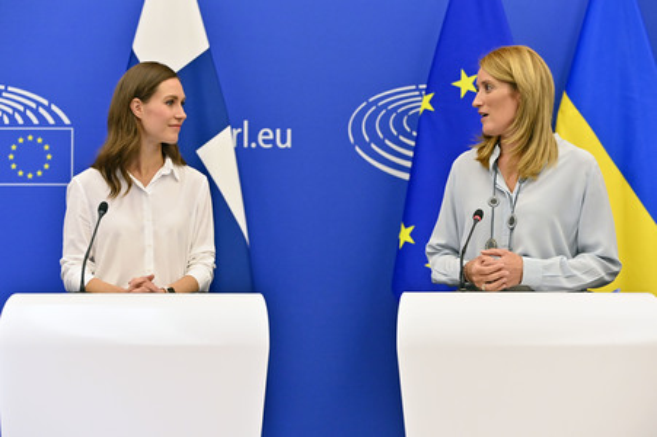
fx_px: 1678
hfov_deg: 22.2
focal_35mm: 92
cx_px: 328
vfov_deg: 14.8
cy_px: 218
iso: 5000
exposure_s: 1/640
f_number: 3.5
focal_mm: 92
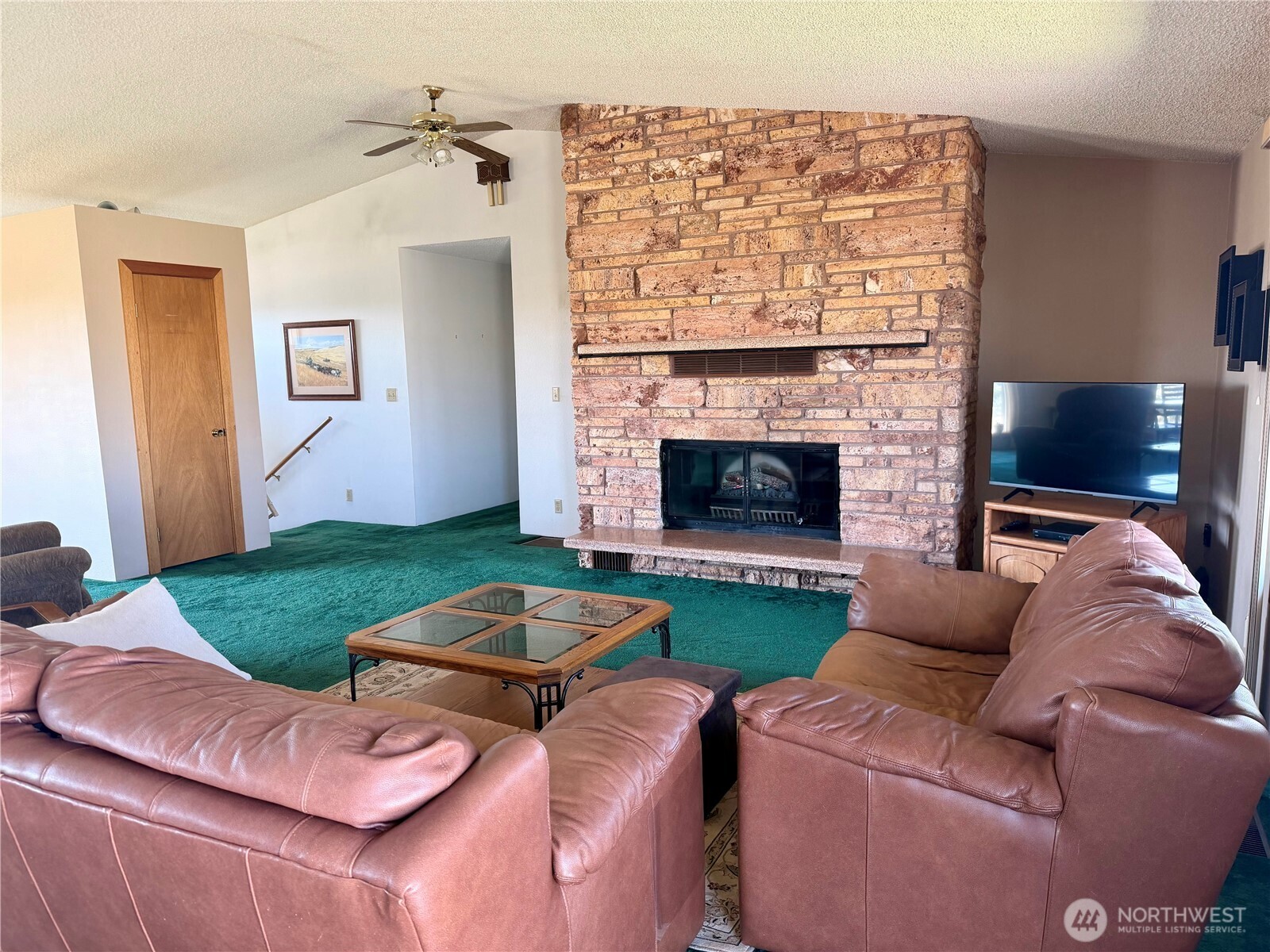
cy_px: 476
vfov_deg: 56.8
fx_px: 881
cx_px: 635
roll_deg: +1.6
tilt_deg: -7.3
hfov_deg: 71.6
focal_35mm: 24
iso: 125
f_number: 1.78
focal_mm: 6.76
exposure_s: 1/60
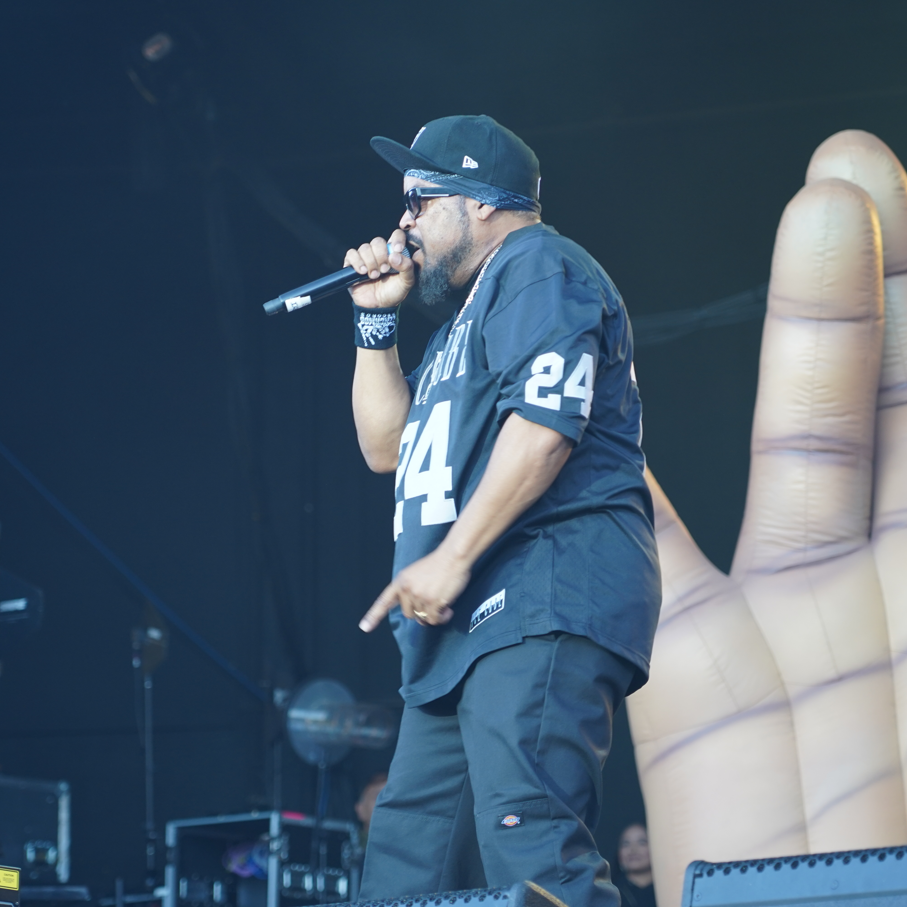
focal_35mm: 134
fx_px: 3972
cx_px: 402
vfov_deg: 13.0
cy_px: 453
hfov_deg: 13.0
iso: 640
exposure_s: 1/160
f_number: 4
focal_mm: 105
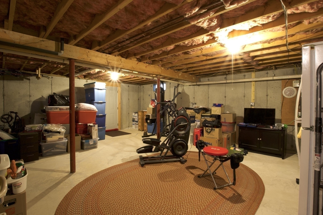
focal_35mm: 16
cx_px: 162
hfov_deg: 96.7
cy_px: 108
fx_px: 144
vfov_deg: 73.8
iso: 320
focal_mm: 11
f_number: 16
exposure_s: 5
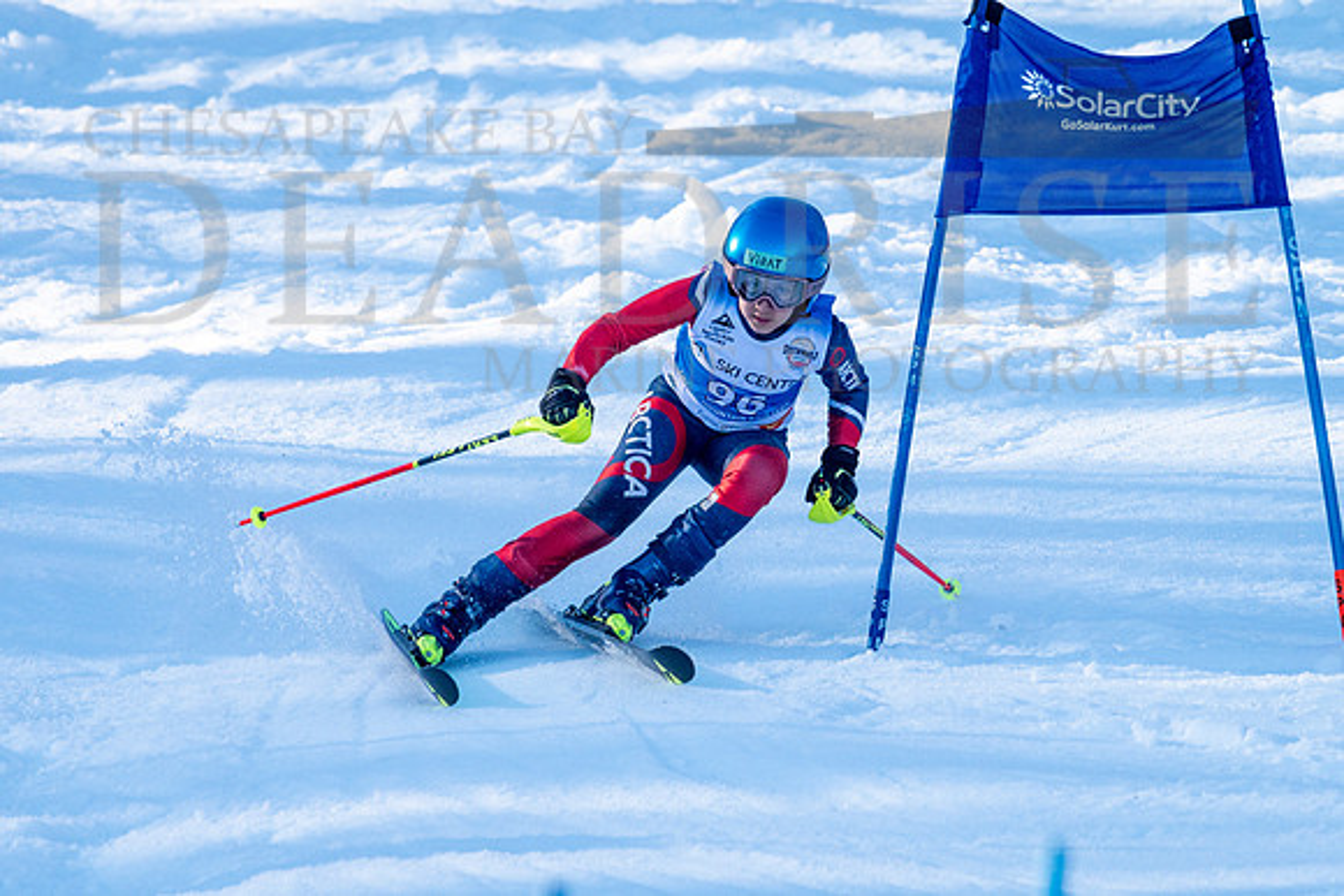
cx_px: 698
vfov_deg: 1.9
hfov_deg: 2.8
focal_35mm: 740
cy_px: 428
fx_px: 27644
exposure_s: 1/2000
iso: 1250
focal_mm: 560
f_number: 8
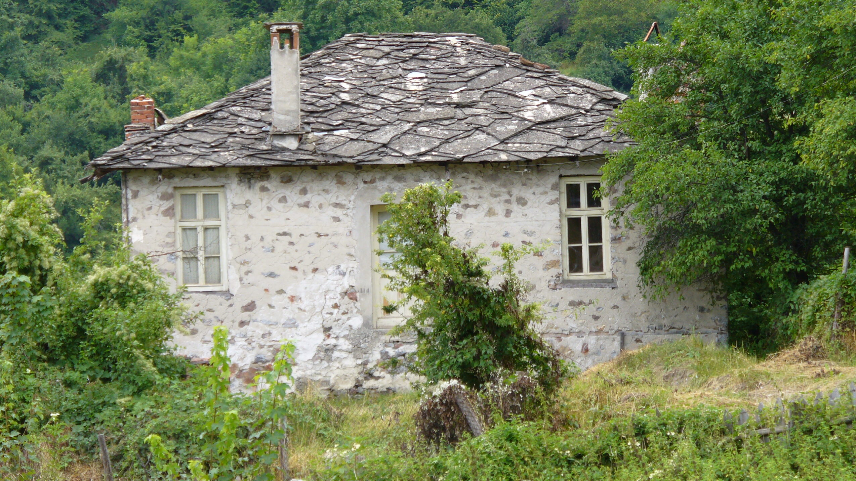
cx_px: 430
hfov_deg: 13.4
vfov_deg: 7.5
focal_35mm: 161
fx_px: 3654
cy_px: 225
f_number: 3.9
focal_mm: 24.3
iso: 80
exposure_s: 1/200
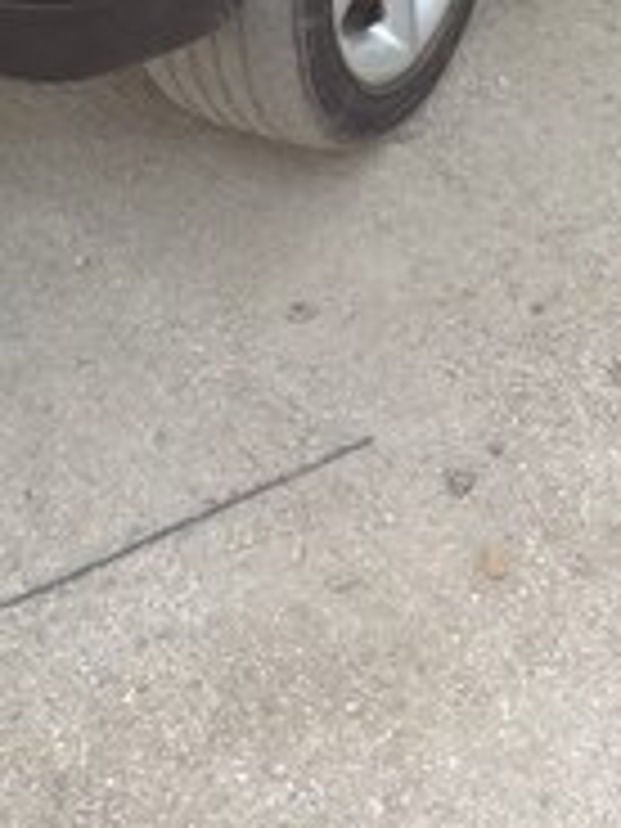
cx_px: 333
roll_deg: -2.6
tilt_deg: -26.4
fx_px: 1866
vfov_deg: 22.3
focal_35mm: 78
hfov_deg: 18.9
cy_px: -256
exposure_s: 1/100
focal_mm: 4.15
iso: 50
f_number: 2.2
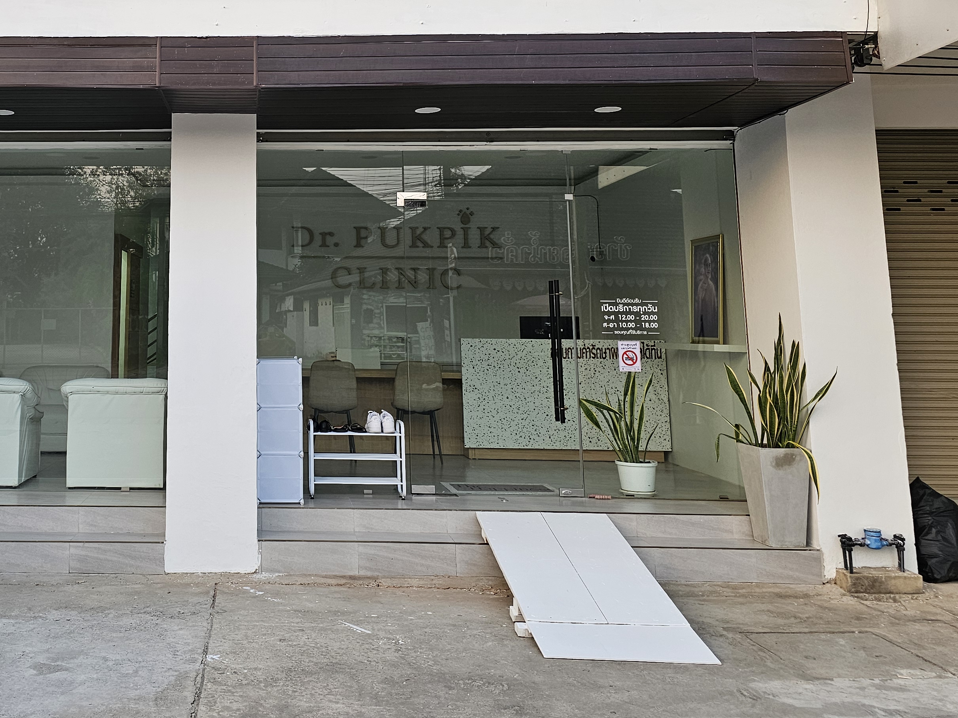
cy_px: 150
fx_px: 1052
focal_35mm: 38
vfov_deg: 36.5
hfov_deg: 46.8
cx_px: 215
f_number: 1.7
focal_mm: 6.3
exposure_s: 1/190
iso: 125
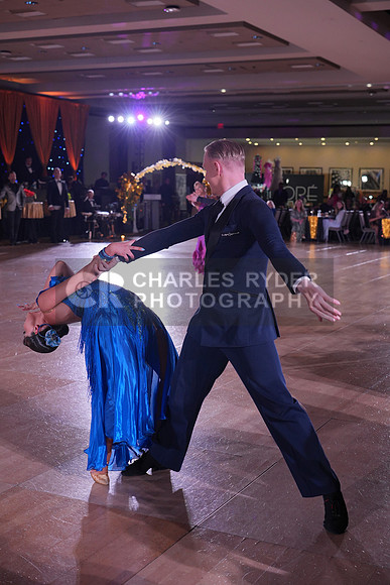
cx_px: 195
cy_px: 292
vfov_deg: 39.6
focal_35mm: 50
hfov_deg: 27.0
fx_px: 812
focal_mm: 50
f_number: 4
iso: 1000
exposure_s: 1/400
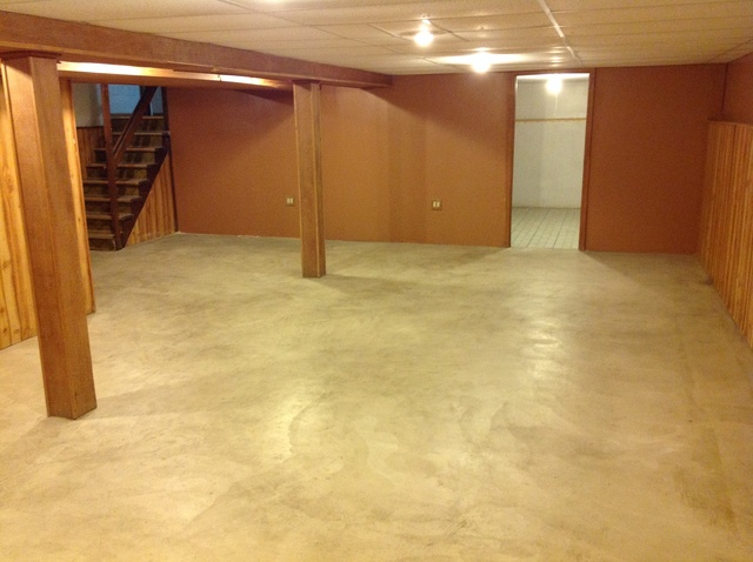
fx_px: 760
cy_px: 281
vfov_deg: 40.6
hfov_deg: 52.7
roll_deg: -1.4
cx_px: 376
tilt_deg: -13.0
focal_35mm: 35
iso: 250
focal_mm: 4.28
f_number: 2.4
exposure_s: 1/15
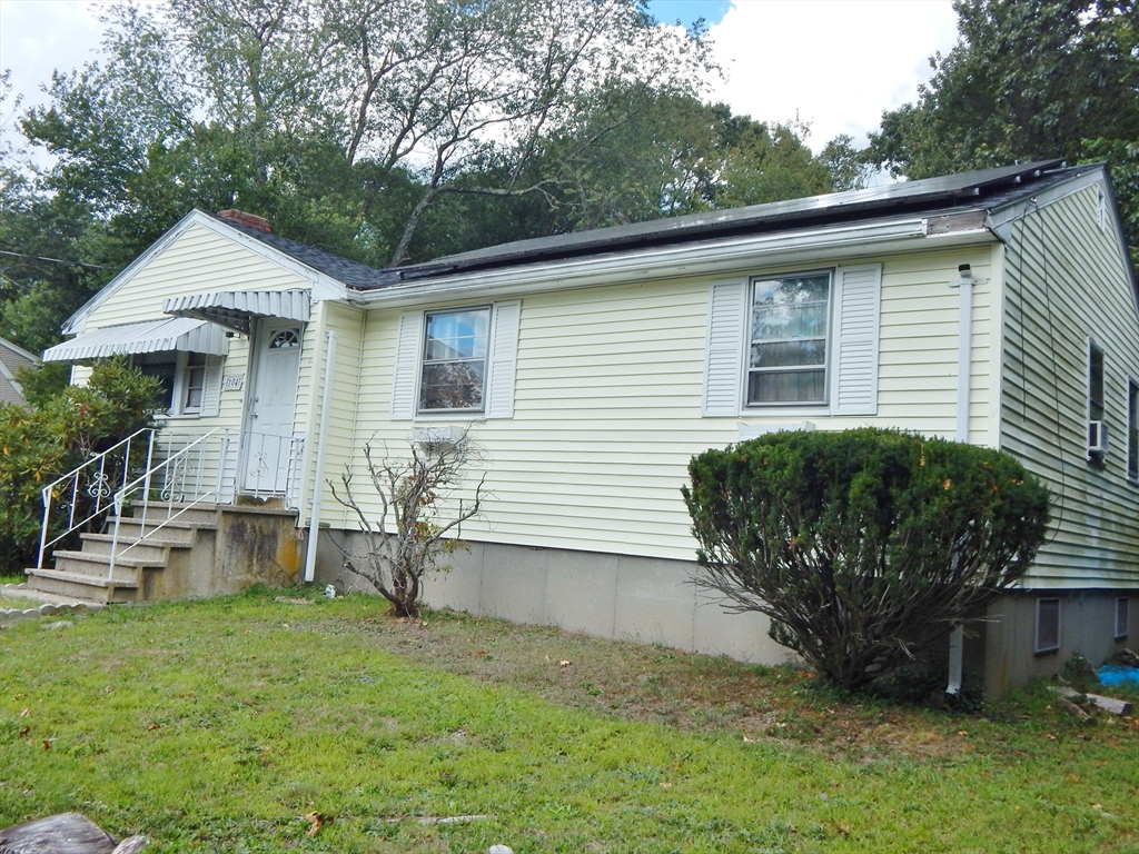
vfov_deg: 45.4
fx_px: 1020
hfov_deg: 58.4
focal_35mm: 31
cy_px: 427
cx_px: 570
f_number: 3.2
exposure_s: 1/1250
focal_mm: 5.6
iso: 125
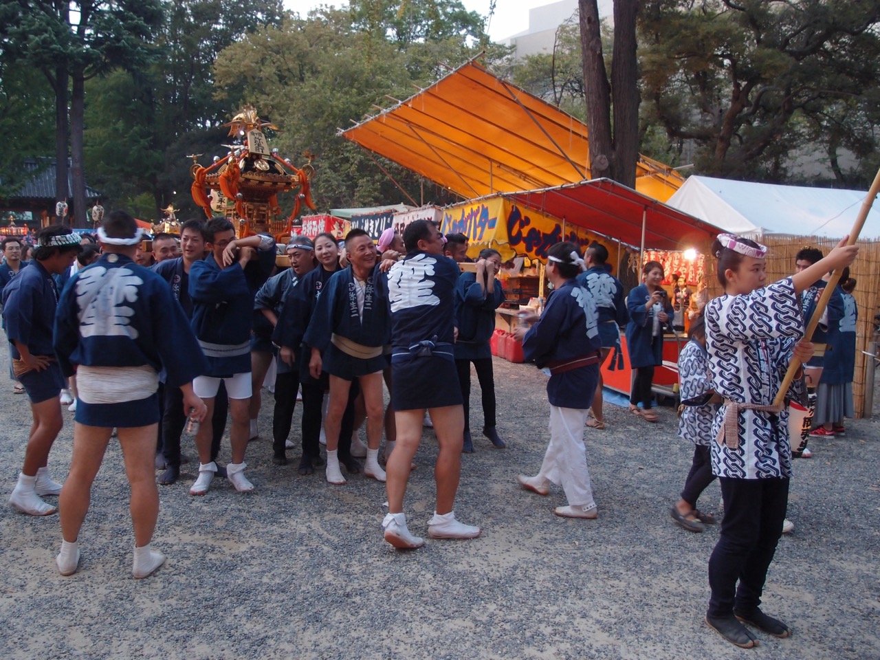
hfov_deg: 60.0
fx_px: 763
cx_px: 440
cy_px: 330
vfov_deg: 46.8
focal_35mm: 30
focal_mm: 6.48
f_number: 1.8
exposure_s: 1/50
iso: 200
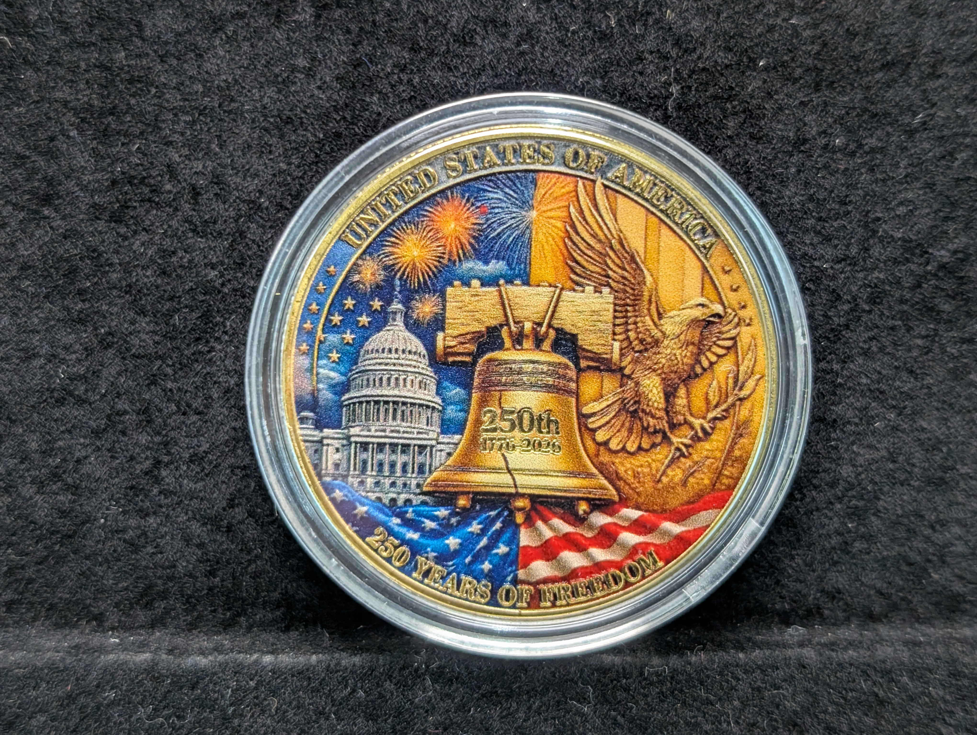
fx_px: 1385
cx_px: 488
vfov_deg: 29.7
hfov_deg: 38.9
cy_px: 368
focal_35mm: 49
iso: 283
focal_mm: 6.9
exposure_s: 1/57.3
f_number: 1.68
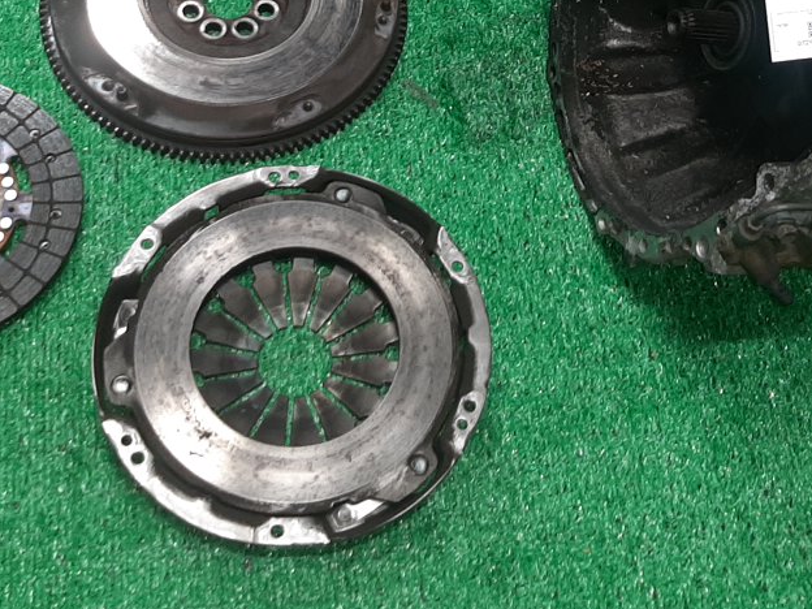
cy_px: 29
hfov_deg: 32.1
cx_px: 457
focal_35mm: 60
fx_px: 1407
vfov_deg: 23.6
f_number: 1.7
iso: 81
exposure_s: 1/50
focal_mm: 3.93
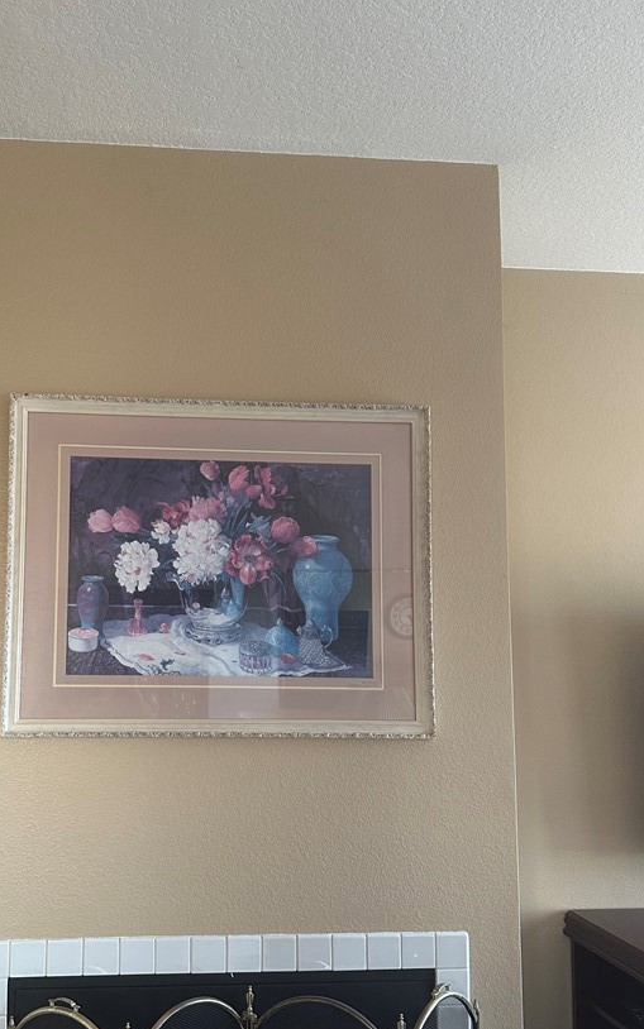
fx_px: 898
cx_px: 200
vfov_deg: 59.5
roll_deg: -0.3
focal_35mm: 32
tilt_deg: +8.6
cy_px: 563
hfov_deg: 38.9
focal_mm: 6.86
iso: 320
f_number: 1.78
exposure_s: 1/60
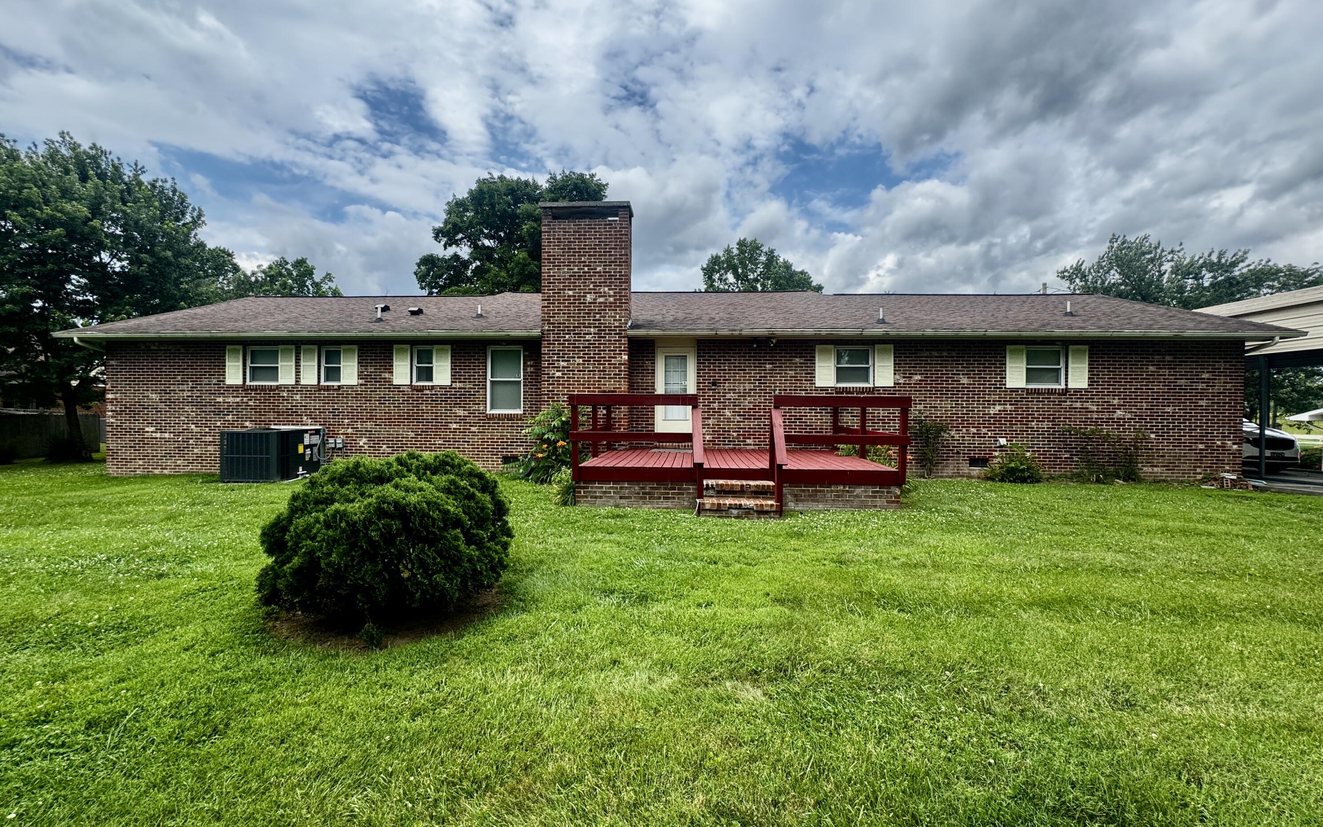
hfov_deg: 101.5
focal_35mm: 15
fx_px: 541
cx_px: 661
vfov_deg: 74.8
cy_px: 410
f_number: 2.2
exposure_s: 1/1078
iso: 50
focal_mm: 2.22
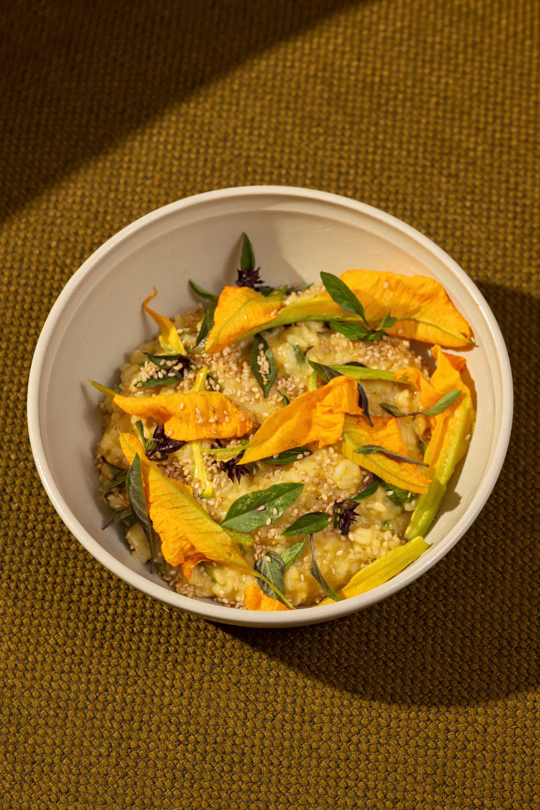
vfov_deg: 19.3
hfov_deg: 12.9
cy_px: 403
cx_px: 272
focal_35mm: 106
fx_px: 2385
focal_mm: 105
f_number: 8
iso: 400
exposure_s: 1/125
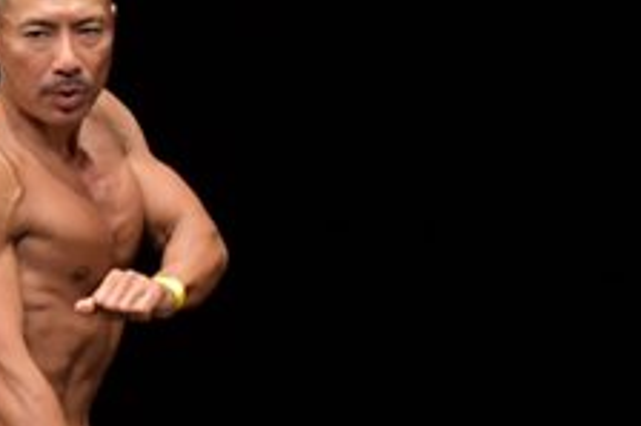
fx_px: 17525
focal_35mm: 985
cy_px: 592
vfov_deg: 1.4
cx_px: 153
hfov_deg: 2.1
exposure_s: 1/400
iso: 3200
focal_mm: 190
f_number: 5.6
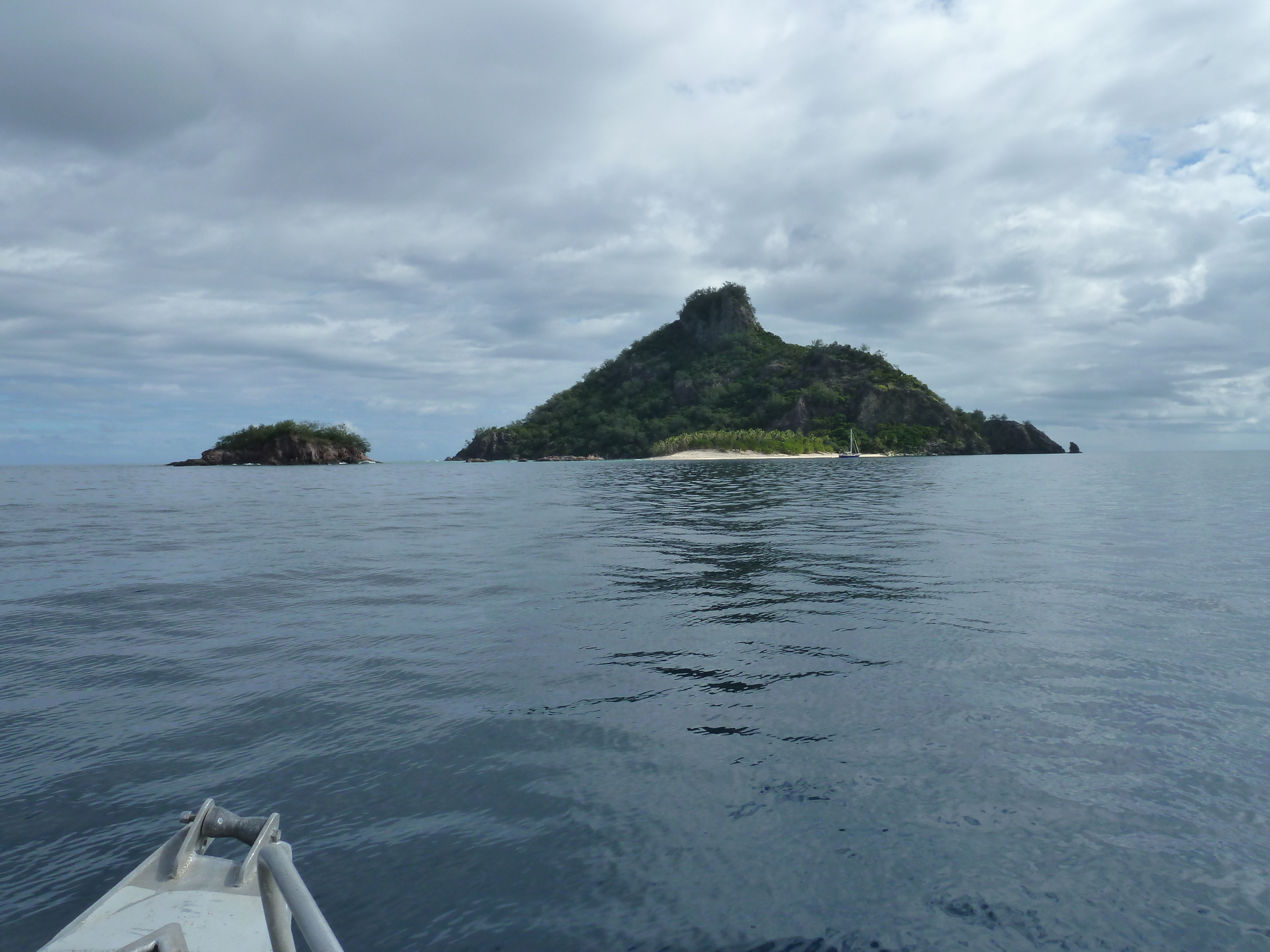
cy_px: 476
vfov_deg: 54.9
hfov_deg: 69.4
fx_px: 917
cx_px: 635
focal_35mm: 25
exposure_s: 1/640
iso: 125
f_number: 5.6
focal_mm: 4.1
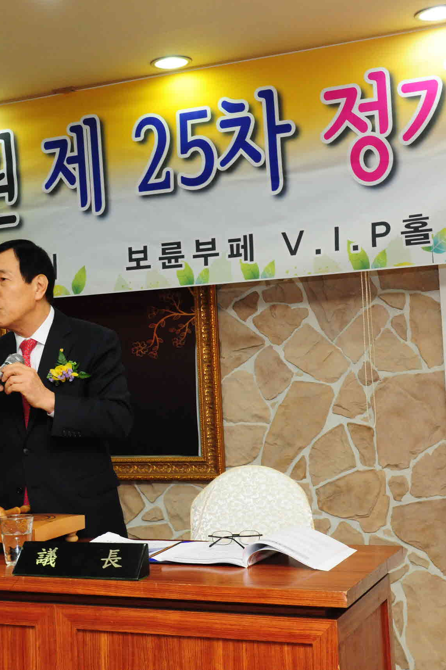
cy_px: 312
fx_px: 1115
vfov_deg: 33.4
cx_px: 94
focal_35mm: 60
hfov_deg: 22.3
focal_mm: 34
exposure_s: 1/60
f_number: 7.1
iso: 1600
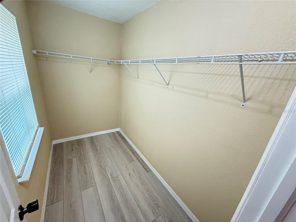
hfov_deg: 102.1
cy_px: 111
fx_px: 120
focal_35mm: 14
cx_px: 148
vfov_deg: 85.7
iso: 320
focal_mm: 2.22
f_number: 2.2
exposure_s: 1/60
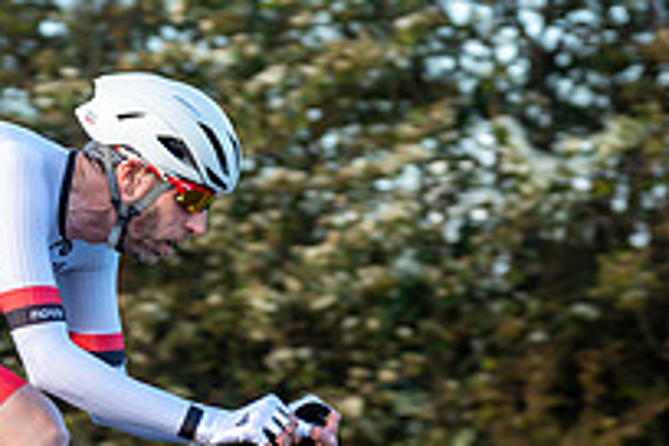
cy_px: 408
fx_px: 5556
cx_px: 171
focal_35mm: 299
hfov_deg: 6.9
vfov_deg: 4.6
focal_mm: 102
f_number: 3.2
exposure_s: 1/640
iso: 500
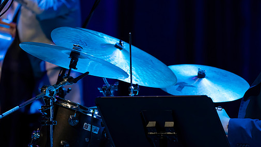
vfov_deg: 2.5
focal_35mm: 480
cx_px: 113
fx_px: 3323
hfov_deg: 4.5
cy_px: 99
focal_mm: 400
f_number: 6.3
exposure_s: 1/250
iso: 5000
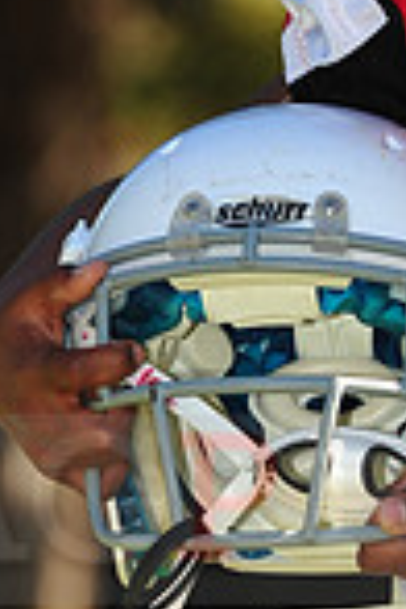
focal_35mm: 709
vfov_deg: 2.9
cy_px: 472
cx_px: 617
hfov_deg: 1.9
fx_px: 11993
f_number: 5
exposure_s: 1/250
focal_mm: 180
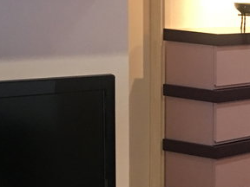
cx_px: 382
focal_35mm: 125
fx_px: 903
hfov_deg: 14.6
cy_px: 146
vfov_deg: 11.8
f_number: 2.2
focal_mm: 4.15
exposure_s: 1/10
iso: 100
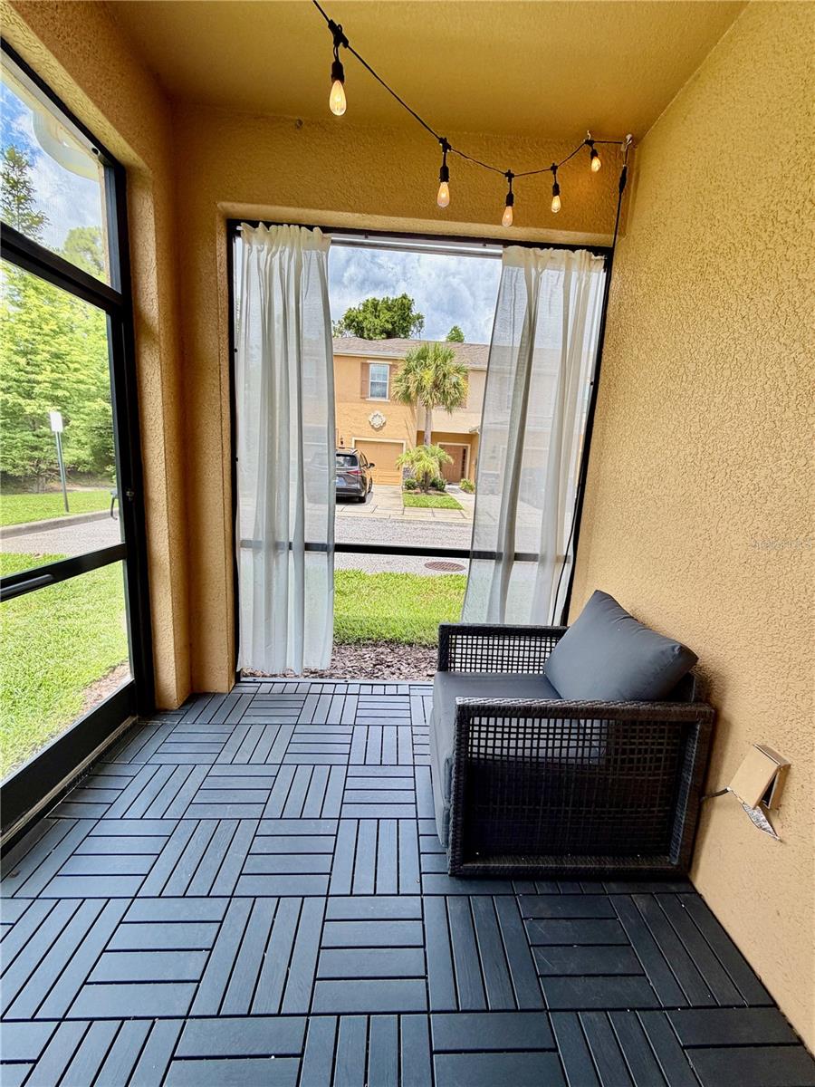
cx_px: 408
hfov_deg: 85.7
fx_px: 439
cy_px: 544
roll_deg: -4.1
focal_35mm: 14
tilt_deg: -10.4
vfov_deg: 102.1
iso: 40
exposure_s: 1/220
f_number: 2.2
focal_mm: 2.22
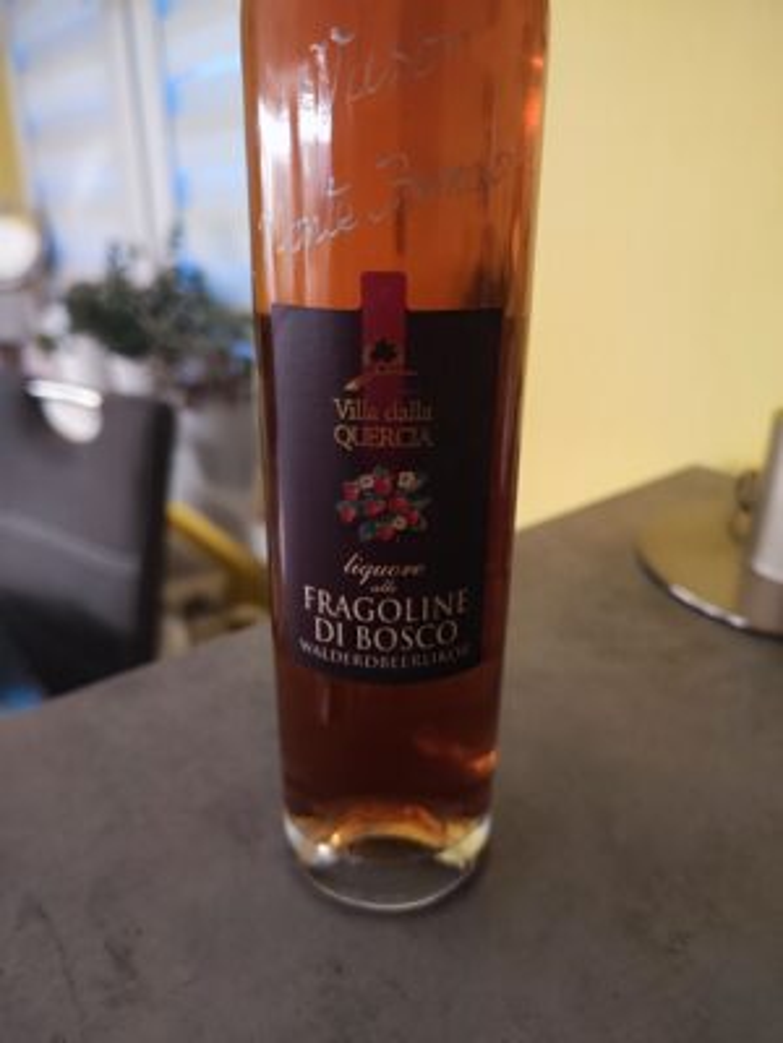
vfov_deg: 71.6
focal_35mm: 24
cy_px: 522
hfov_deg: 56.8
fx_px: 724
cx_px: 392
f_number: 1.88
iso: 1342
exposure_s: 1/25
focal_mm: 5.59
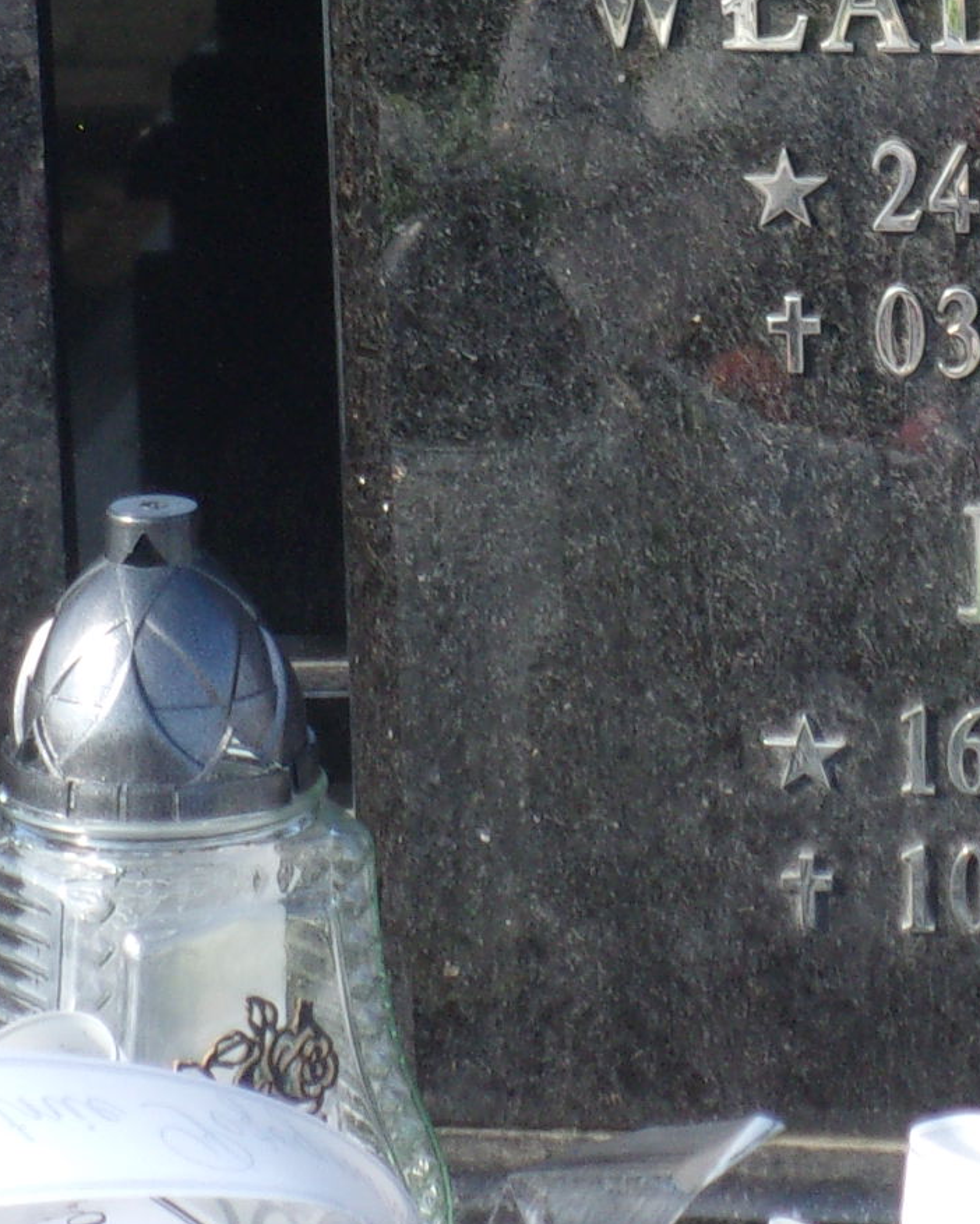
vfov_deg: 8.5
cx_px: 931
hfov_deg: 6.9
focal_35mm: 225
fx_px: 8155
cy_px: 10
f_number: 5.4
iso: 80
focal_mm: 14
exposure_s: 1/125
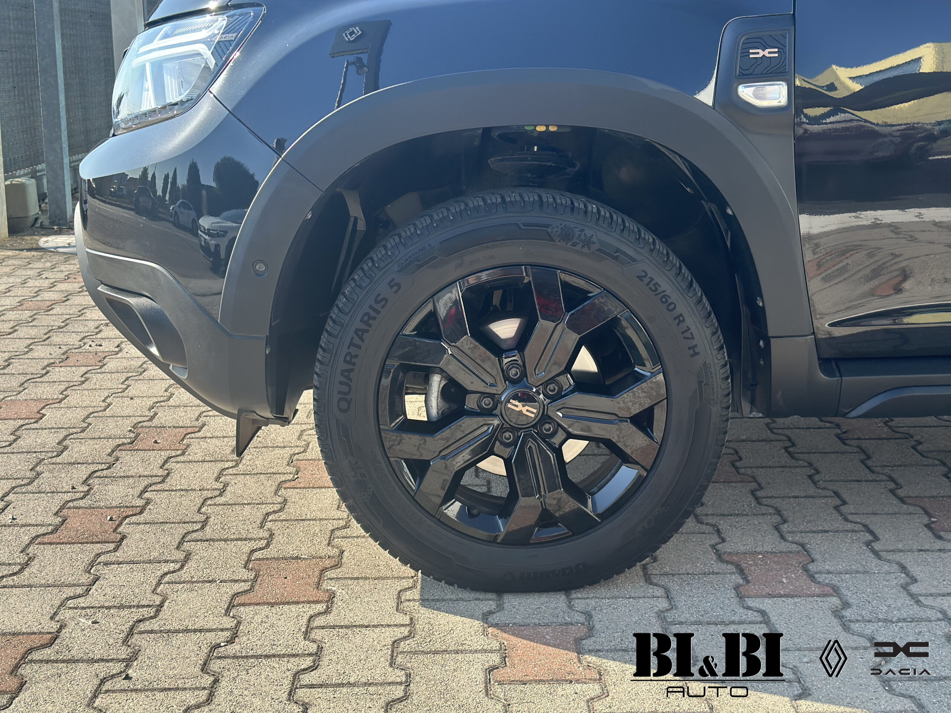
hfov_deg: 39.7
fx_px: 1319
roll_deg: -0.8
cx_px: 476
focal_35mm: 48
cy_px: 356
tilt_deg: -12.7
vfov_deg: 30.3
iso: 80
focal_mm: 6.86
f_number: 1.78
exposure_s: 1/1541
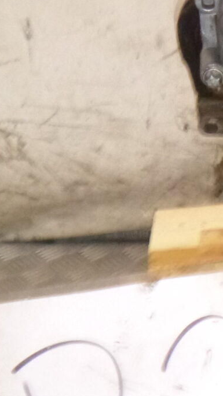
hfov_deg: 11.3
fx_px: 1072
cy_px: 145
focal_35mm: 102
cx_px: 363
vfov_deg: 20.9
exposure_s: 1/60
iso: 400
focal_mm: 4.5
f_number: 3.9
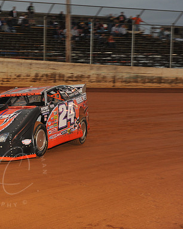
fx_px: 677
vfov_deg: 19.2
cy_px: 115
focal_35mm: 100
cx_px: 10
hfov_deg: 15.2
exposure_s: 1/320
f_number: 7.1
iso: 800
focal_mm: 70
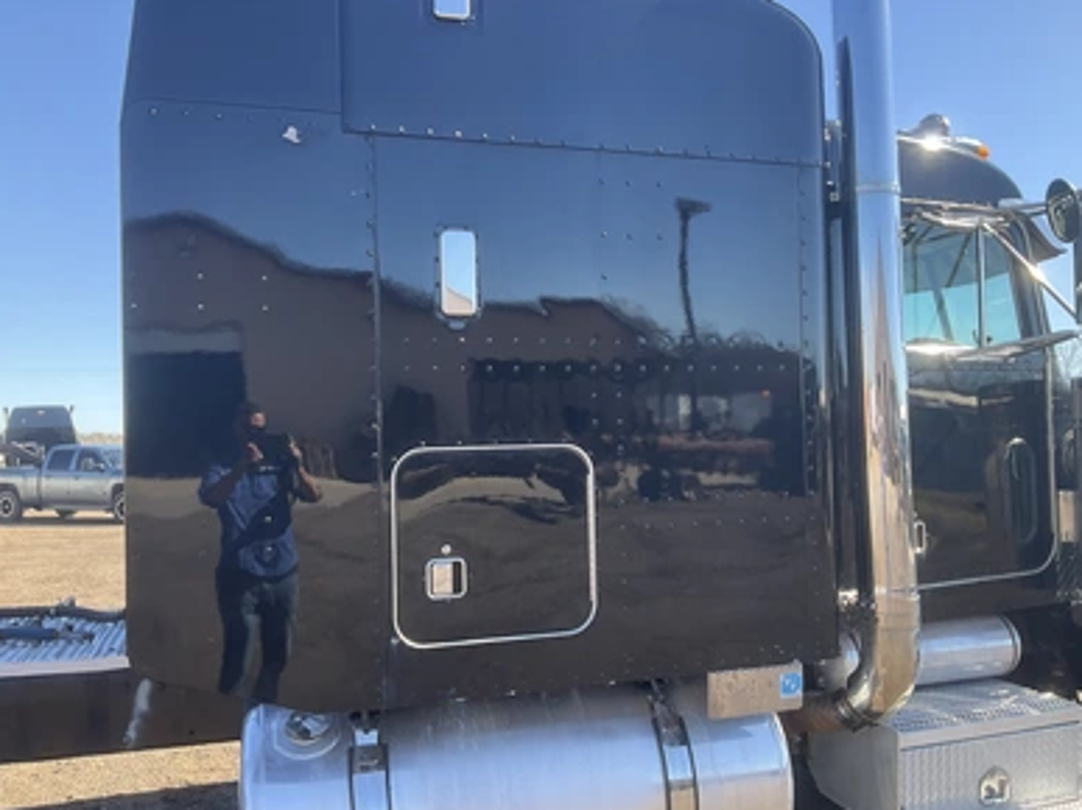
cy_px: 411
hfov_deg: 60.0
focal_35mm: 30
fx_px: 937
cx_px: 545
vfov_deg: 46.8
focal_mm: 3
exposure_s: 1/344
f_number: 1.8
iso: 25
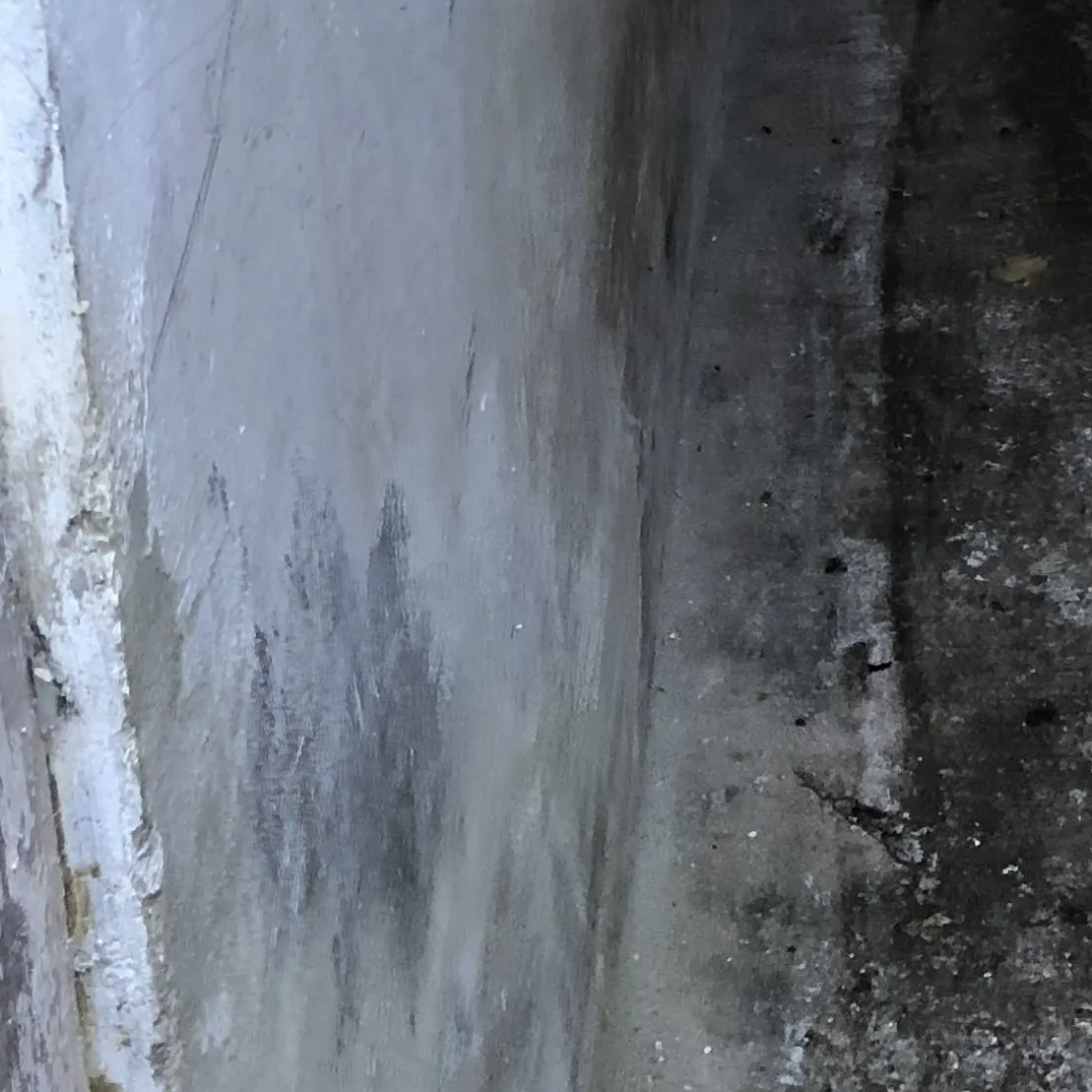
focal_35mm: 90
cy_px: -253
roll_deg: +1.2
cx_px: 1146
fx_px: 3212
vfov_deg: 18.2
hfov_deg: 18.7
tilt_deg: -14.8
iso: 40
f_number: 1.8
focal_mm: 3.99
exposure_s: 1/30
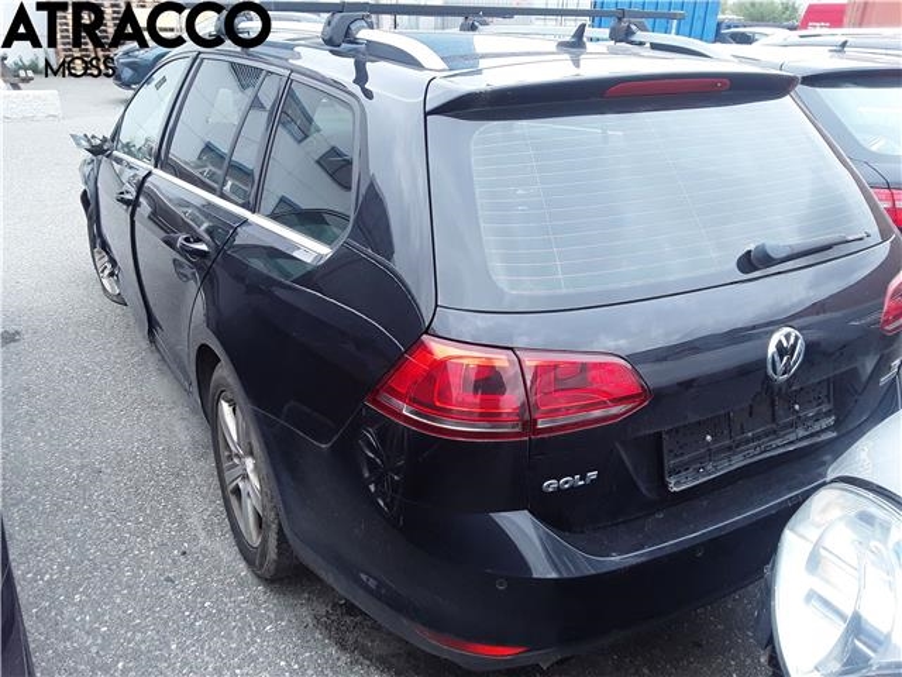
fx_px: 730
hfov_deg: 63.4
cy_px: 338
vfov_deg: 49.7
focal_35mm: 28
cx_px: 451
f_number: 1.9
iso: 40
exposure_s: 1/108
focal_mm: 2.91
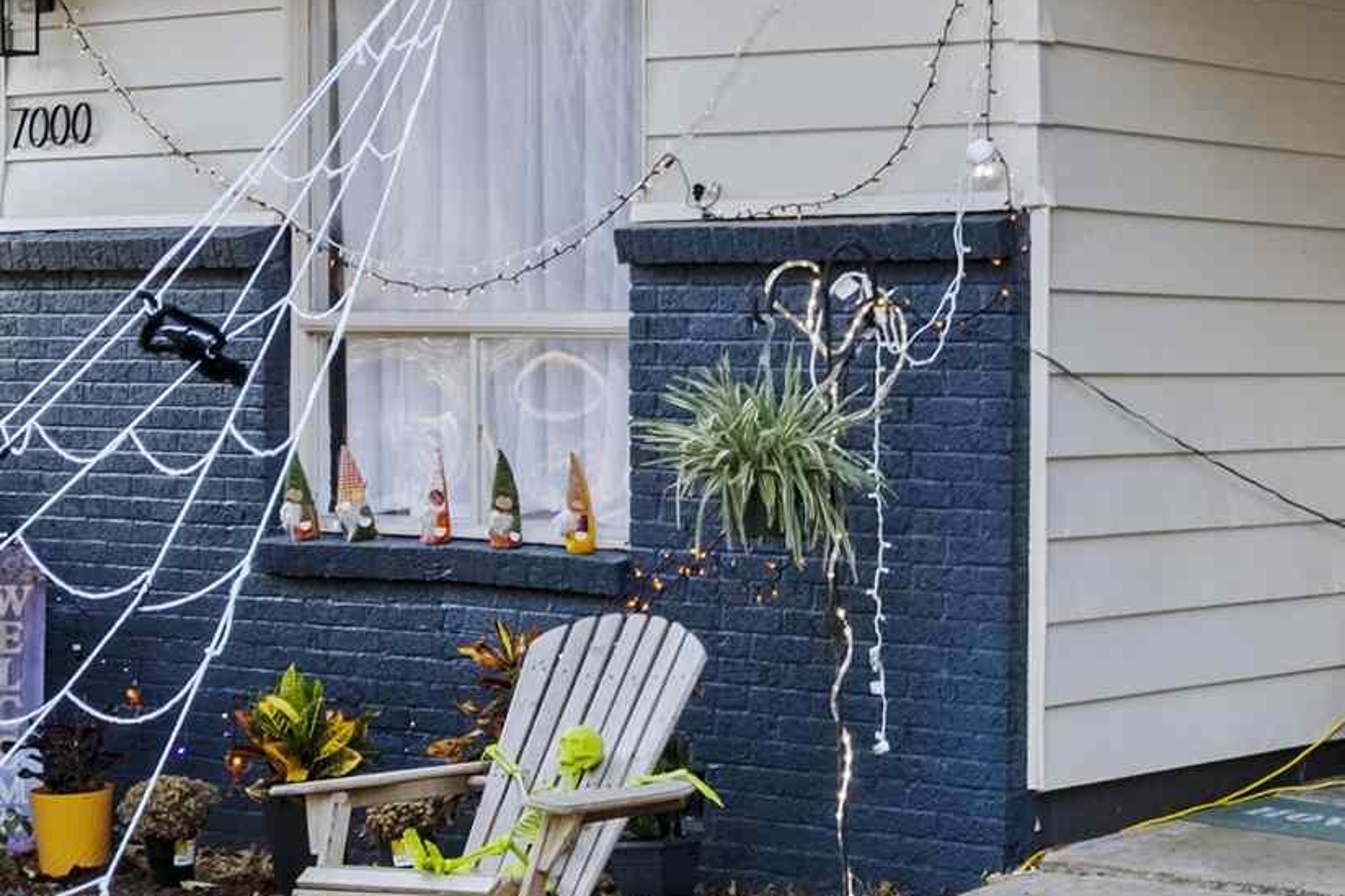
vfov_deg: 16.6
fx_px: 3063
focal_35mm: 82
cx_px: 1149
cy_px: 215
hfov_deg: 24.2
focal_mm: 14.5
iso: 250
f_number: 11
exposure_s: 1/3
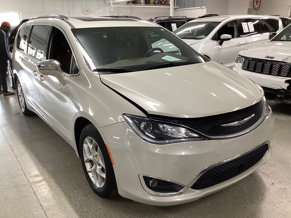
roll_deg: +0.2
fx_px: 261
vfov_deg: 45.4
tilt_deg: -19.1
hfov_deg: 58.4
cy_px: 109
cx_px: 146
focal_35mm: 31
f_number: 2.4
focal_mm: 3.3
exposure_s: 1/60
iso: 200
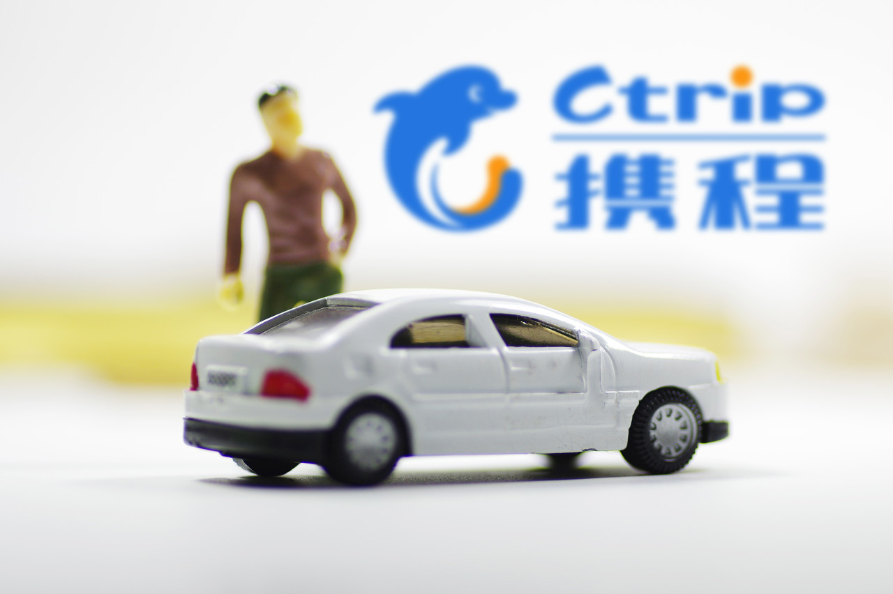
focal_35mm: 150
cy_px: 297
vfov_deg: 9.1
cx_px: 446
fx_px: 3719
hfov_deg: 13.7
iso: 250
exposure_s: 1/160
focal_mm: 100
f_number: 2.8
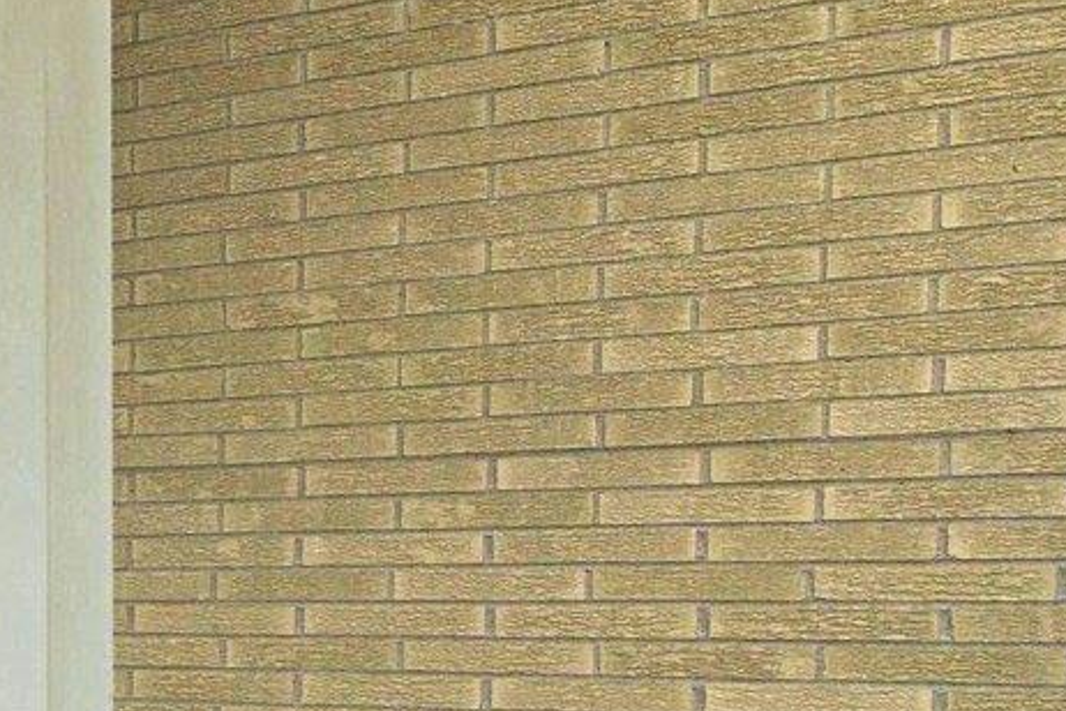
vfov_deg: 18.9
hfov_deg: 19.2
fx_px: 2102
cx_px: -985
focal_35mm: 71
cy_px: 636
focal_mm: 16
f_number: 7.1
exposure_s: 1/25
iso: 640
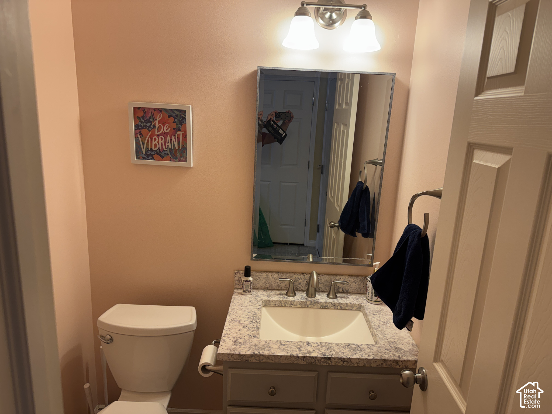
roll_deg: -2.1
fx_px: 383
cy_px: 207
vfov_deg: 56.8
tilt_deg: -13.0
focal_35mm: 24
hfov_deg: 71.6
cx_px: 276
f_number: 1.78
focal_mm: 6.76
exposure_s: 1/120
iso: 100
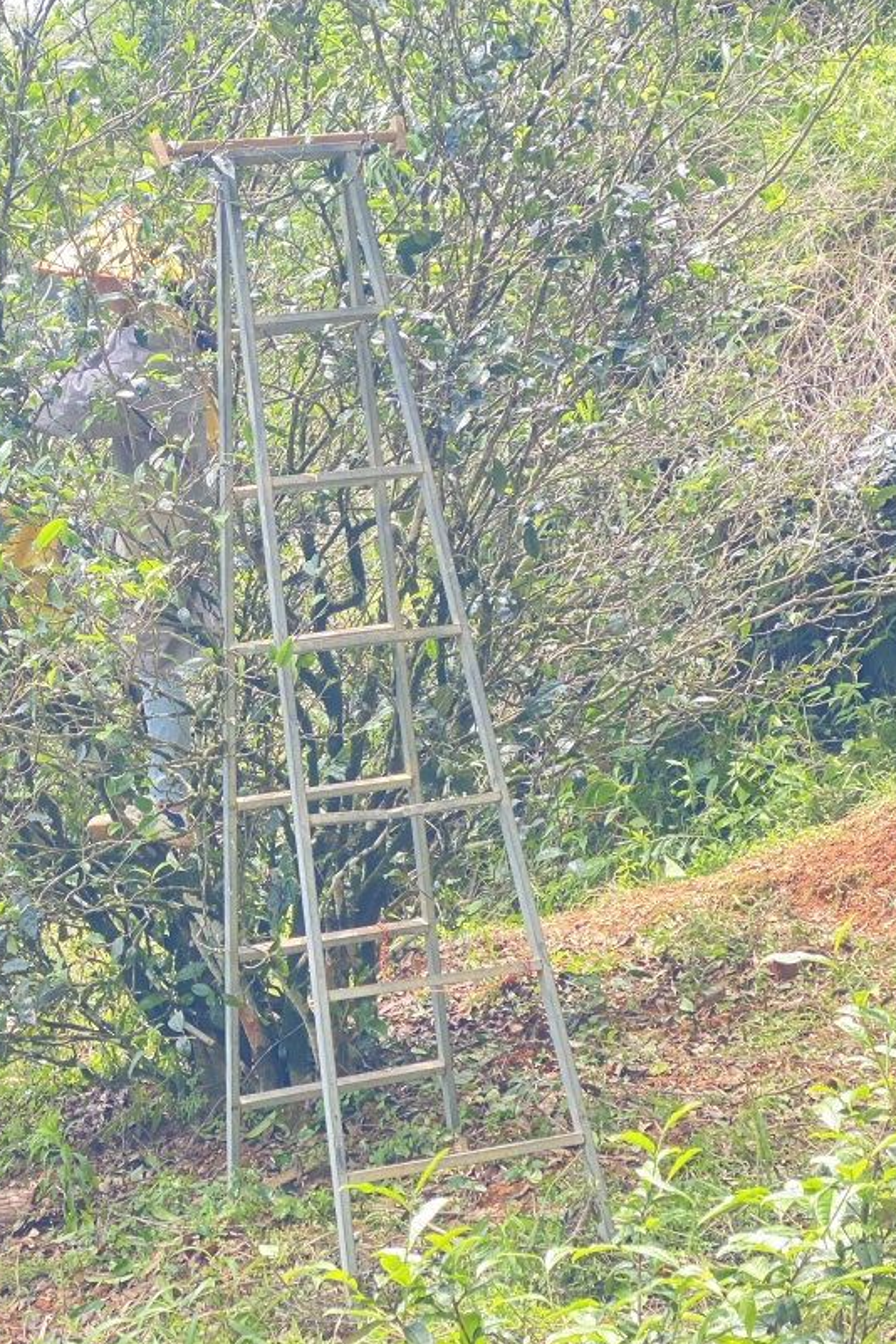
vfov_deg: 28.0
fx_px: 2688
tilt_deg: -3.3
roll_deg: +0.0
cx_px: 245
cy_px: 563
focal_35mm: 72
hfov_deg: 18.8
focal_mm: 6
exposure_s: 1/122
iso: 40
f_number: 2
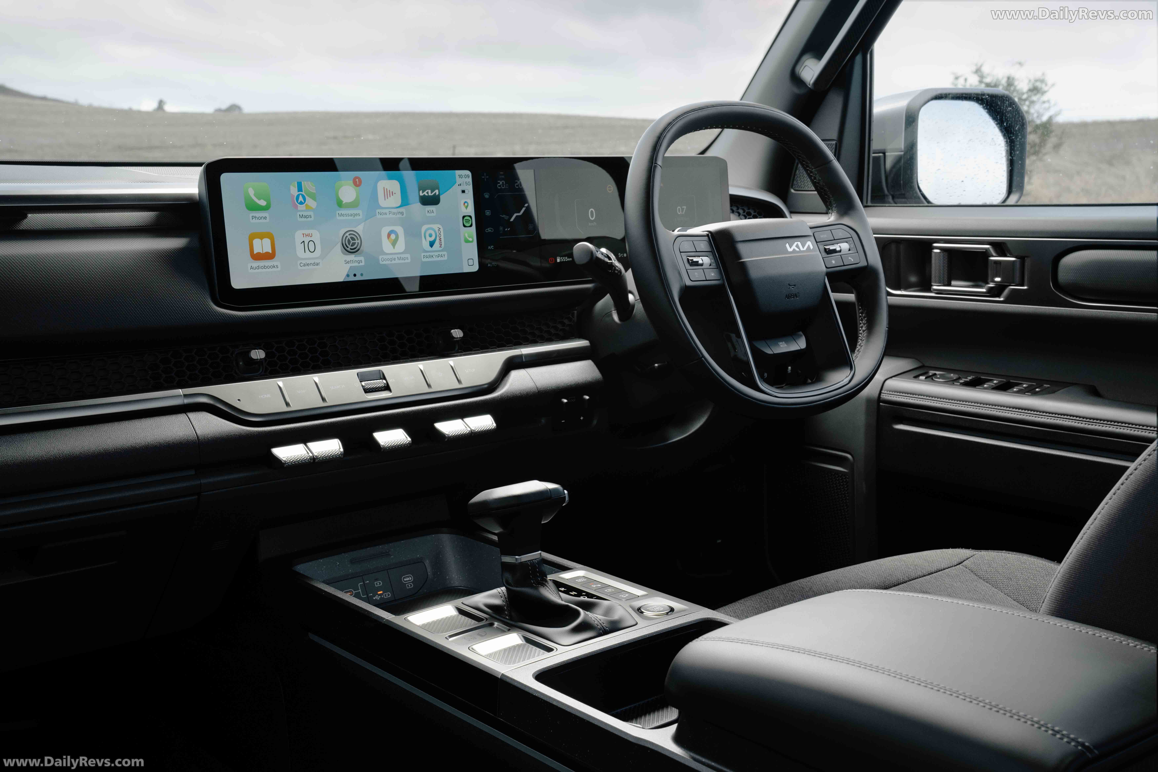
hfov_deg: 47.4
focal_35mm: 41
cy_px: 386
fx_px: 1319
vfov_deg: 32.6
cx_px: 579
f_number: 11
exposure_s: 1/40
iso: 320
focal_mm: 41
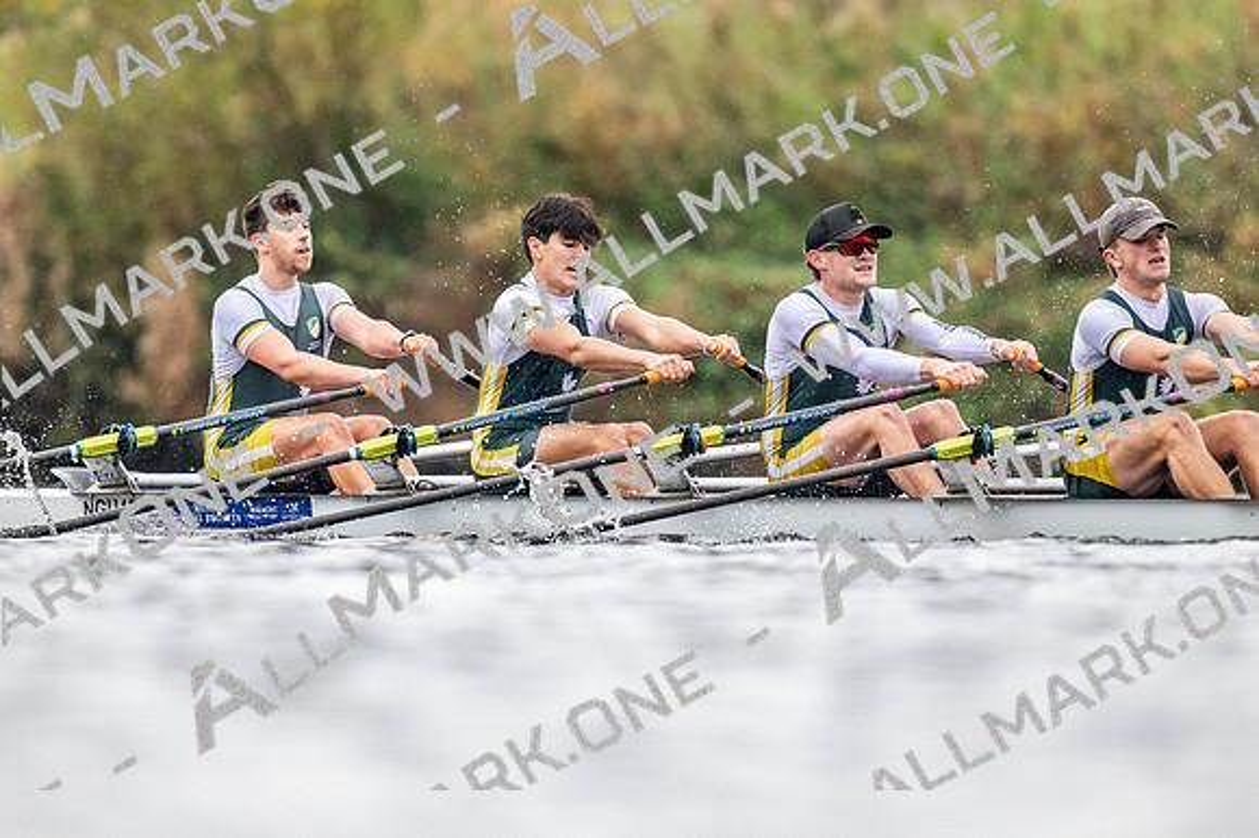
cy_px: 419
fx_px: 31456
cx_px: 630
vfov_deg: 1.5
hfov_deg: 2.3
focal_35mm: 900
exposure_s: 1/2500
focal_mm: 600
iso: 3200
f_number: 4
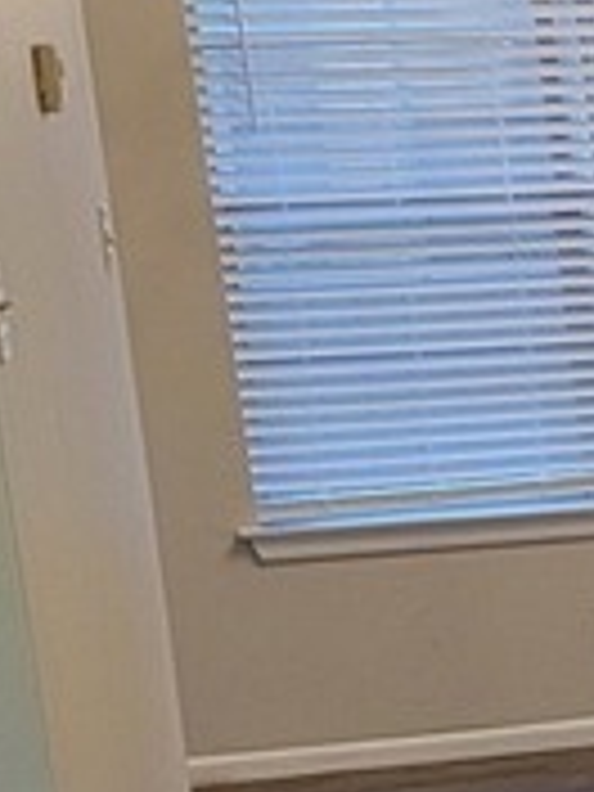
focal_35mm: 147
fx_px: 3363
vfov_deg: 13.2
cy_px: 860
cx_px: 1534
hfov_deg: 8.9
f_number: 1.8
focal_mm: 6.7
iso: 200
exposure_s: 1/39
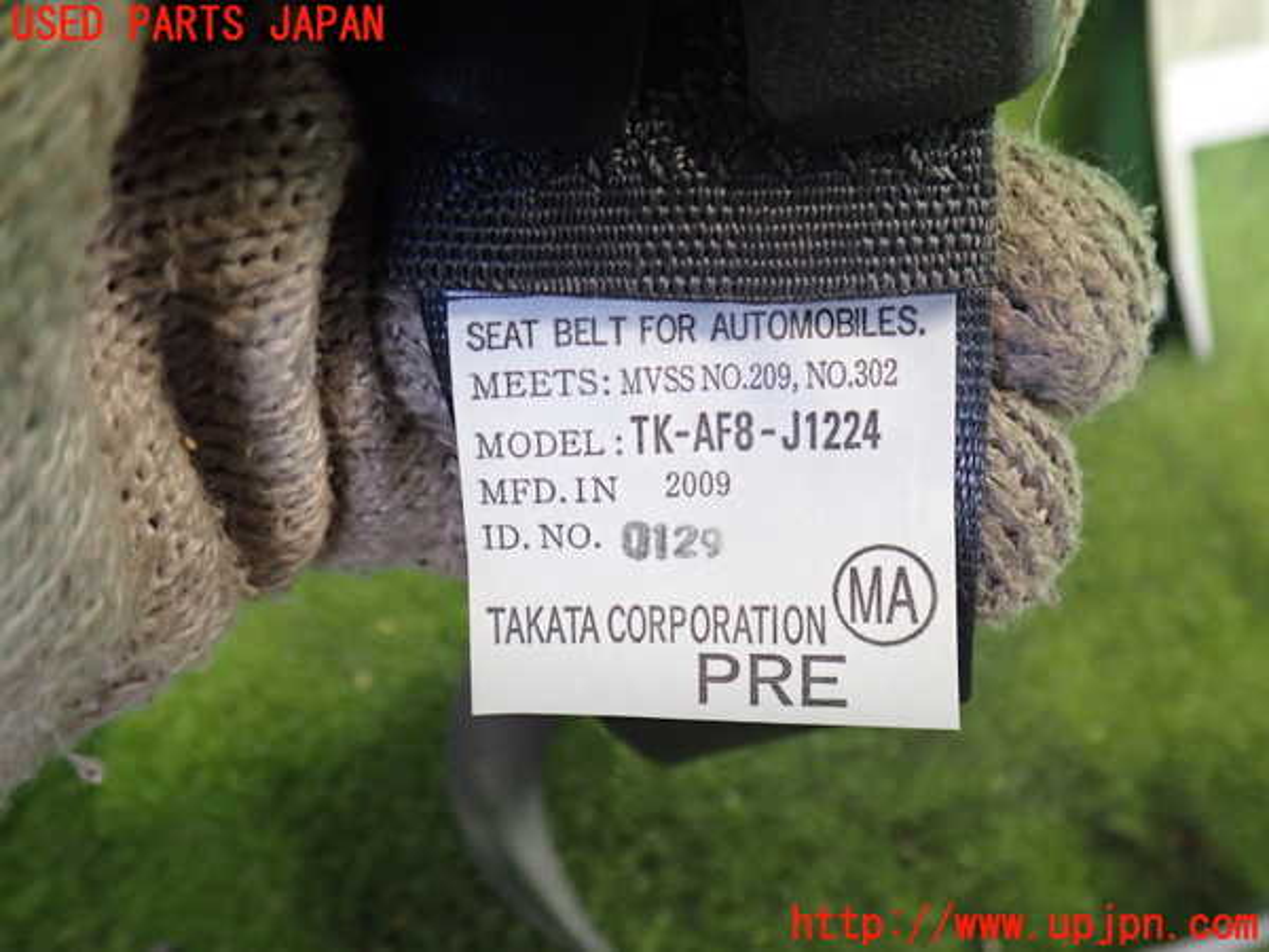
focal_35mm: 30
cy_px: 476
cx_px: 634
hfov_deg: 60.0
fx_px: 1100
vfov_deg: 46.8
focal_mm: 5.4
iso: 400
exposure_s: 1/30
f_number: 2.3
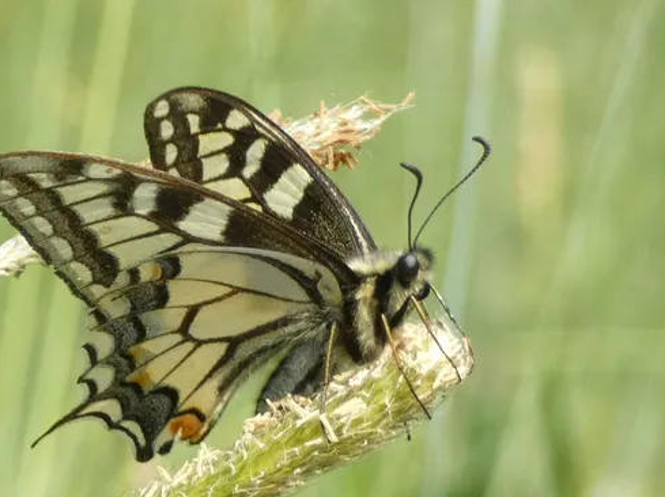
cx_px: 254
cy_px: 303
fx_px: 5030
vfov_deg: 5.7
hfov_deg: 7.6
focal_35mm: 262
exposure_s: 1/80
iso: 80
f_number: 5.5
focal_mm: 35.8
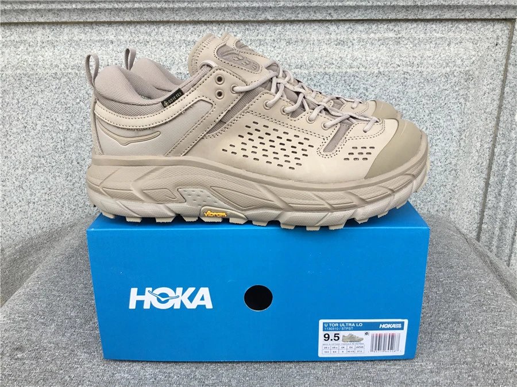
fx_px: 463
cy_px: 194
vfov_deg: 45.4
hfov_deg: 58.4
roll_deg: +0.8
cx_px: 258
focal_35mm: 31
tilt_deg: -20.2
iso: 25
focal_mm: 3.3
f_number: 2.4
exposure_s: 1/111
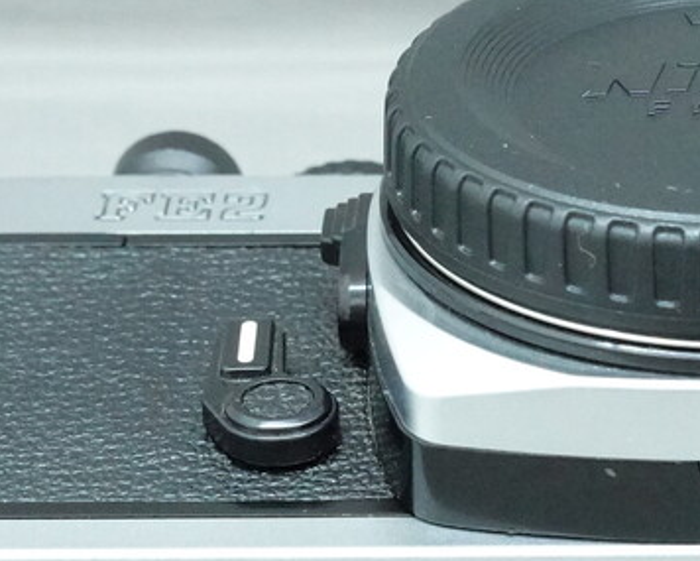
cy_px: 404
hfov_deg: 11.0
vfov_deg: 8.9
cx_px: 610
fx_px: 3606
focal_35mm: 174
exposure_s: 1/60
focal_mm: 20.26
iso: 3200
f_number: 5.6
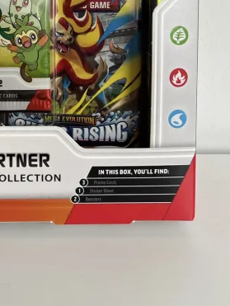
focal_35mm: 56
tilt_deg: -20.6
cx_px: -13
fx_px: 495
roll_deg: -0.2
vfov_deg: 32.5
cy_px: 27
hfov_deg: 24.6
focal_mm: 5.96
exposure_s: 1/67
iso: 125
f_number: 1.6
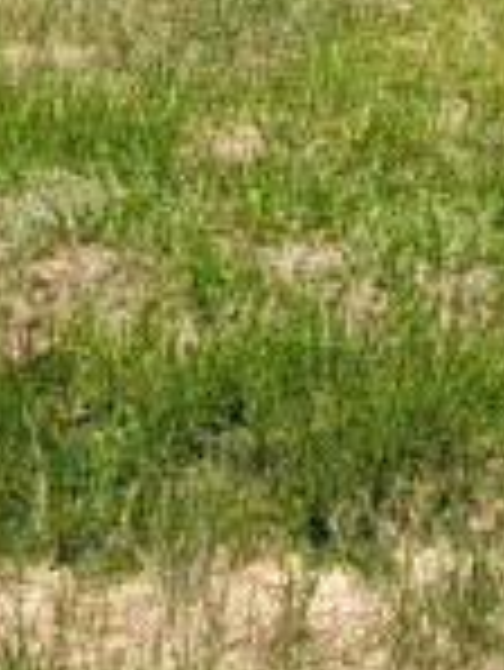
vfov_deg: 17.2
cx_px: 522
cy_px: -607
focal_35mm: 88
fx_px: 1706
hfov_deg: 16.4
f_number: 2.2
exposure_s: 1/1533
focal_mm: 2.2
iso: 50
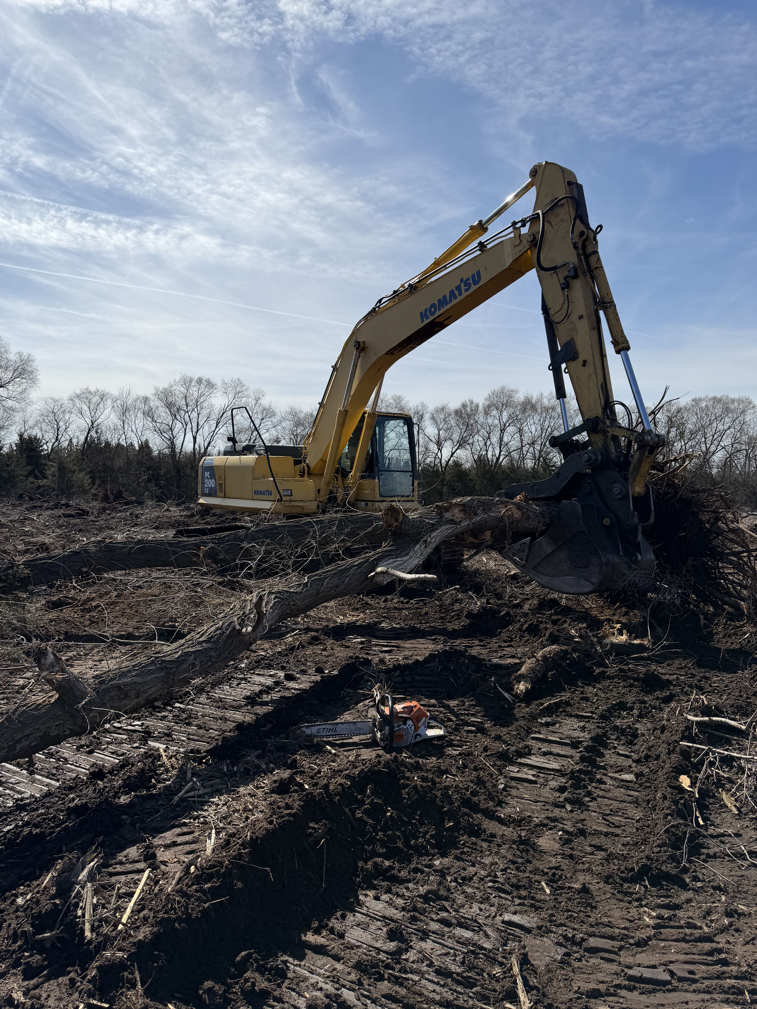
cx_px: 378
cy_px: 504
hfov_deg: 56.8
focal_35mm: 24
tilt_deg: -1.1
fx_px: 700
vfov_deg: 71.6
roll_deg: -1.3
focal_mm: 6.76
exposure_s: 1/9091
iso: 80
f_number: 1.78
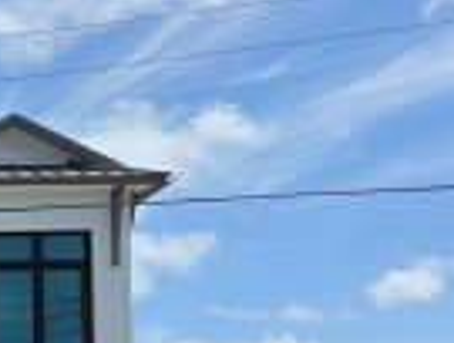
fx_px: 1144
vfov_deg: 15.9
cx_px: -377
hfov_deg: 17.8
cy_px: 481
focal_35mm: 87
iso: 80
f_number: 1.8
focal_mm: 5.4
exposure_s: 1/5697
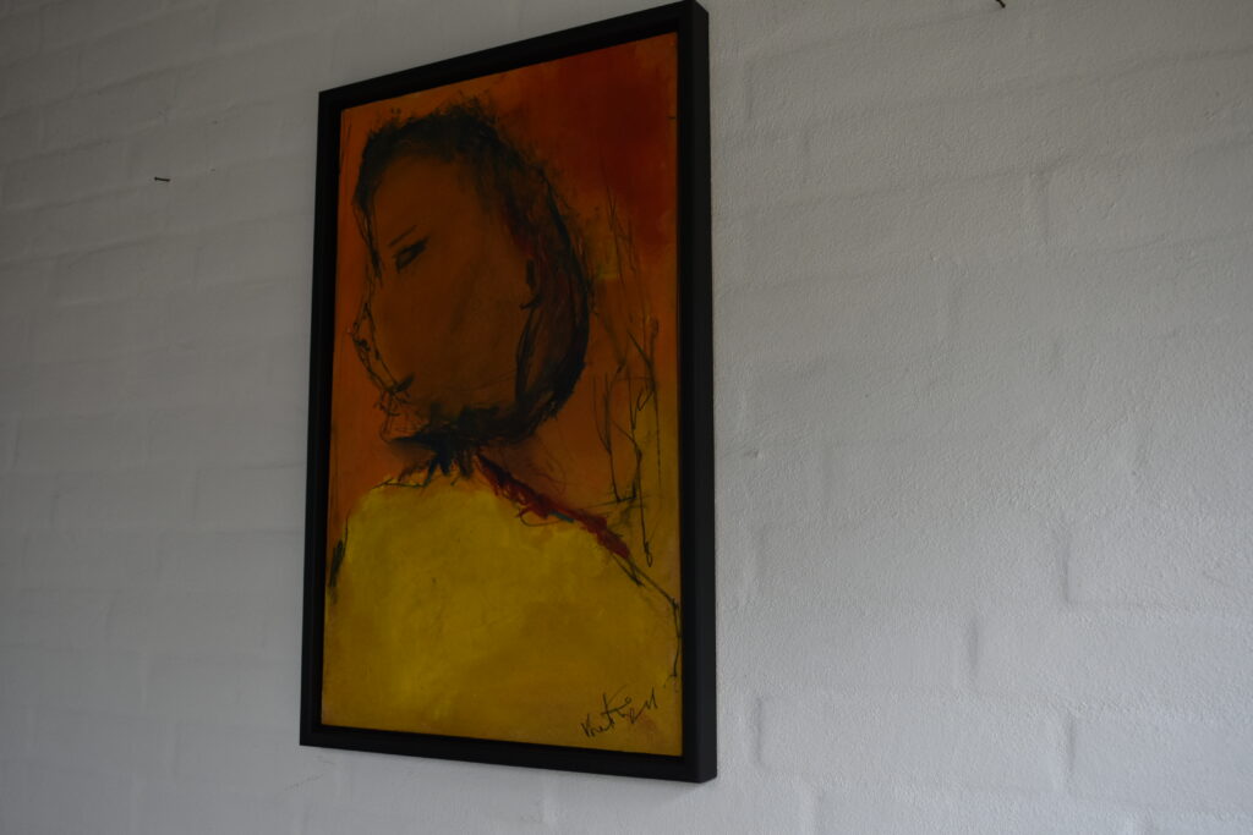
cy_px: 418
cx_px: 626
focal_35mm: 33
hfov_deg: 57.2
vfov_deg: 40.0
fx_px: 1149
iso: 400
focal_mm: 22
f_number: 5.6
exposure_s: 1/125
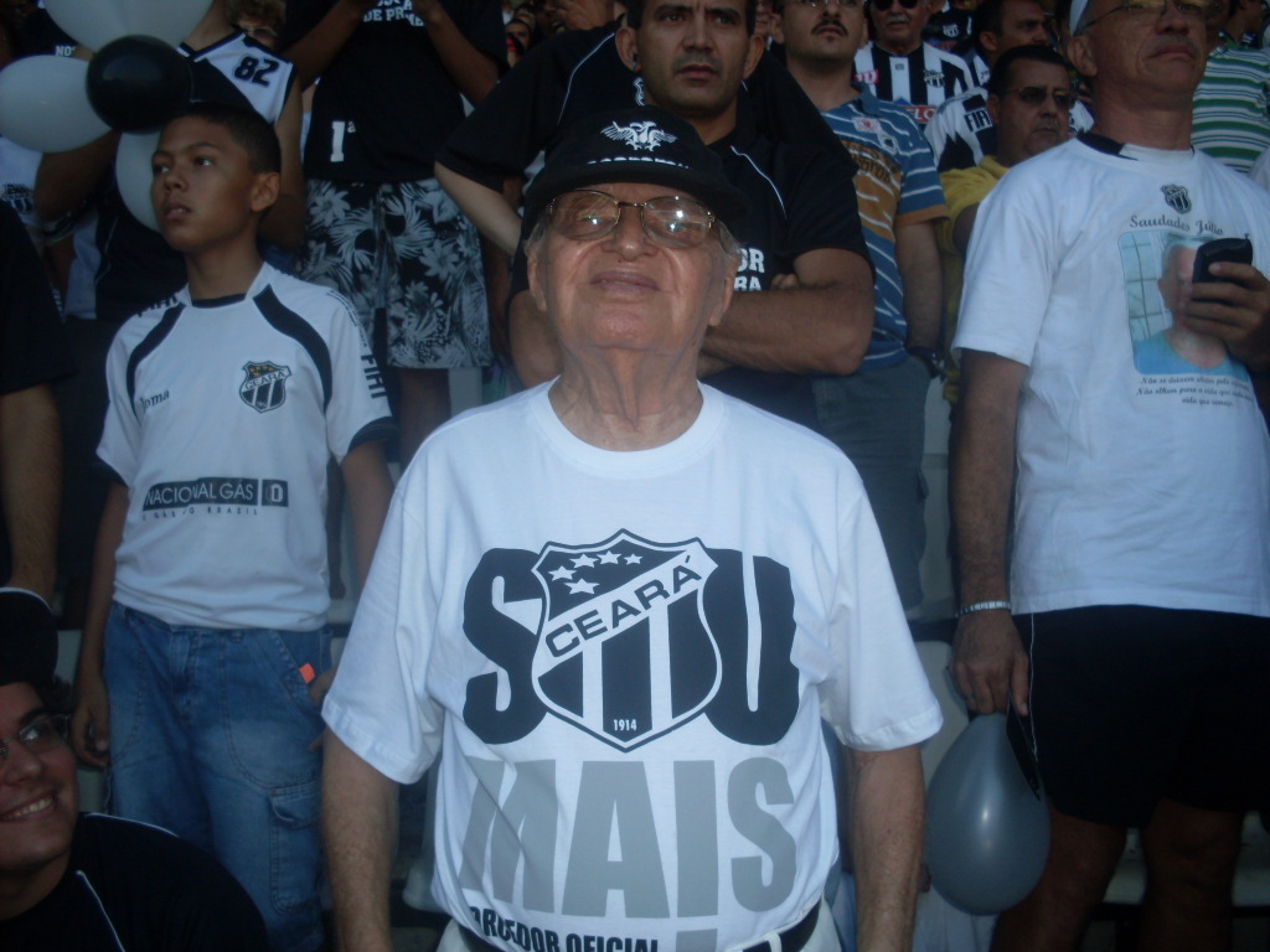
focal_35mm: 38
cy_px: 476
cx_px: 635
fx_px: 1394
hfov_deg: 49.0
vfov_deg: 37.7
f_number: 2.8
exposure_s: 1/250
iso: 80
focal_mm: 6.3
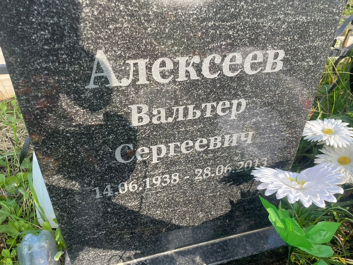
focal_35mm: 26
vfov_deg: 53.1
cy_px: 132
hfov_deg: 67.3
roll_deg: -1.7
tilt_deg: -34.5
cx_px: 176
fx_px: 265
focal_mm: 4.2
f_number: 1.6
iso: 32
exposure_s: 1/647
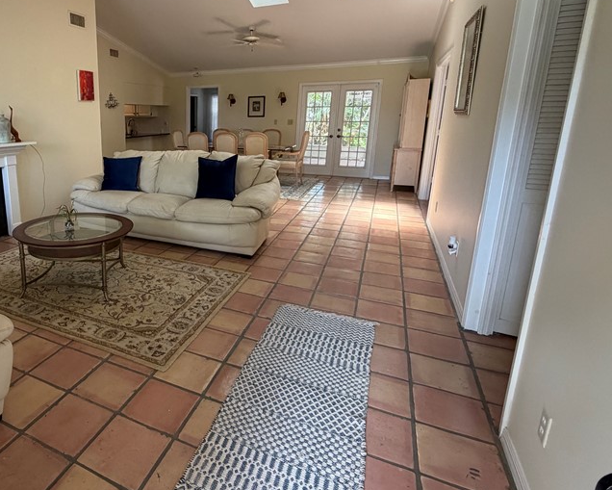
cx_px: 166
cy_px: 201
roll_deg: +0.7
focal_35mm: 22
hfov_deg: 70.8
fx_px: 399
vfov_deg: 62.7
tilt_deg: -12.9
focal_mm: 2.22
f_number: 2.2
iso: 320
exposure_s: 1/118
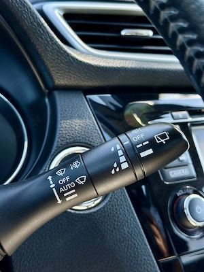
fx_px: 377
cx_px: 102
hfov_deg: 30.3
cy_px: 136
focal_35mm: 48
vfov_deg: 39.7
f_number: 1.78
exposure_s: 1/167
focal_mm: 6.86
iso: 125
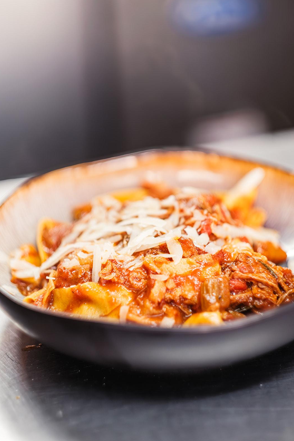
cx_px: 146
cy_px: 221
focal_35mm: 85
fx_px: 1041
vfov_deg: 23.9
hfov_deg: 16.1
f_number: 1.4
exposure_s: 1/500
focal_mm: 56
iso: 1000
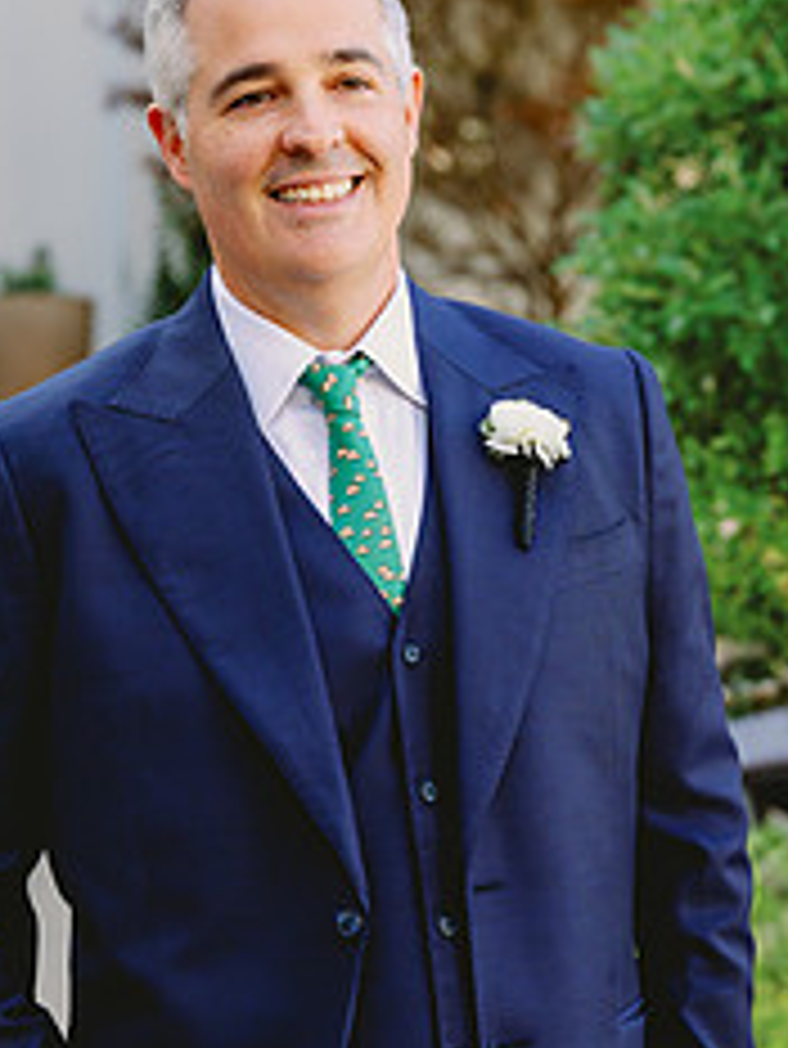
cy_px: 603
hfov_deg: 12.5
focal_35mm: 119
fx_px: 3609
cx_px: 468
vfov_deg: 16.5
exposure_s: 1/500
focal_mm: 64
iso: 500
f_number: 4
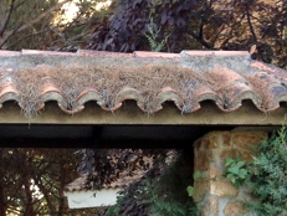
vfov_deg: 11.9
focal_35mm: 121
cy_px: 300
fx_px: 1005
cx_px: -43
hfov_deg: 15.7
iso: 50
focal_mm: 4.28
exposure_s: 1/40
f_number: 2.4
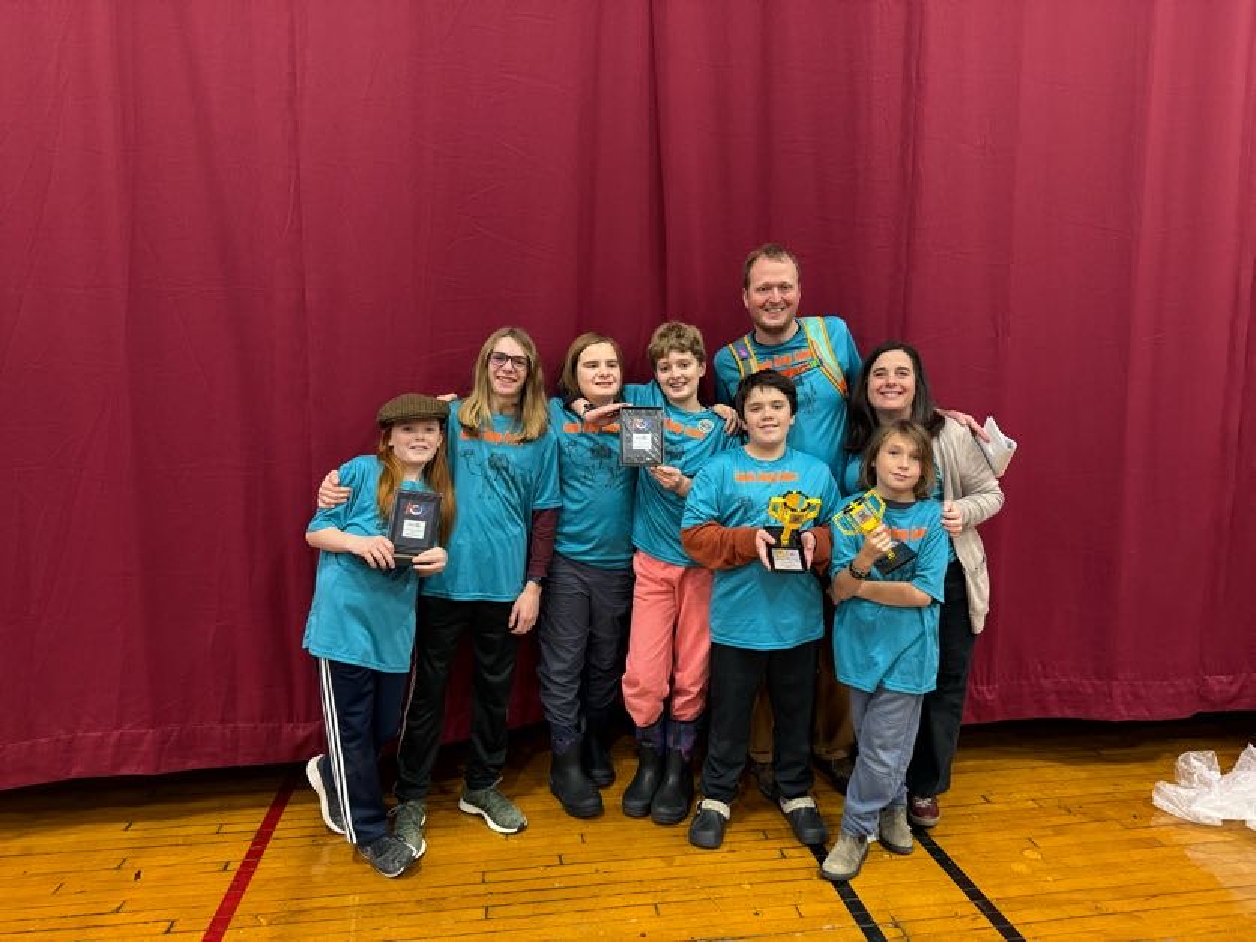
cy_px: 471
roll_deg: -0.3
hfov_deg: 71.6
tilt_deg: -6.7
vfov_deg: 56.8
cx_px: 628
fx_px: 871
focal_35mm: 24
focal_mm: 6.76
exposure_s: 1/60
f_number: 1.78
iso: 250
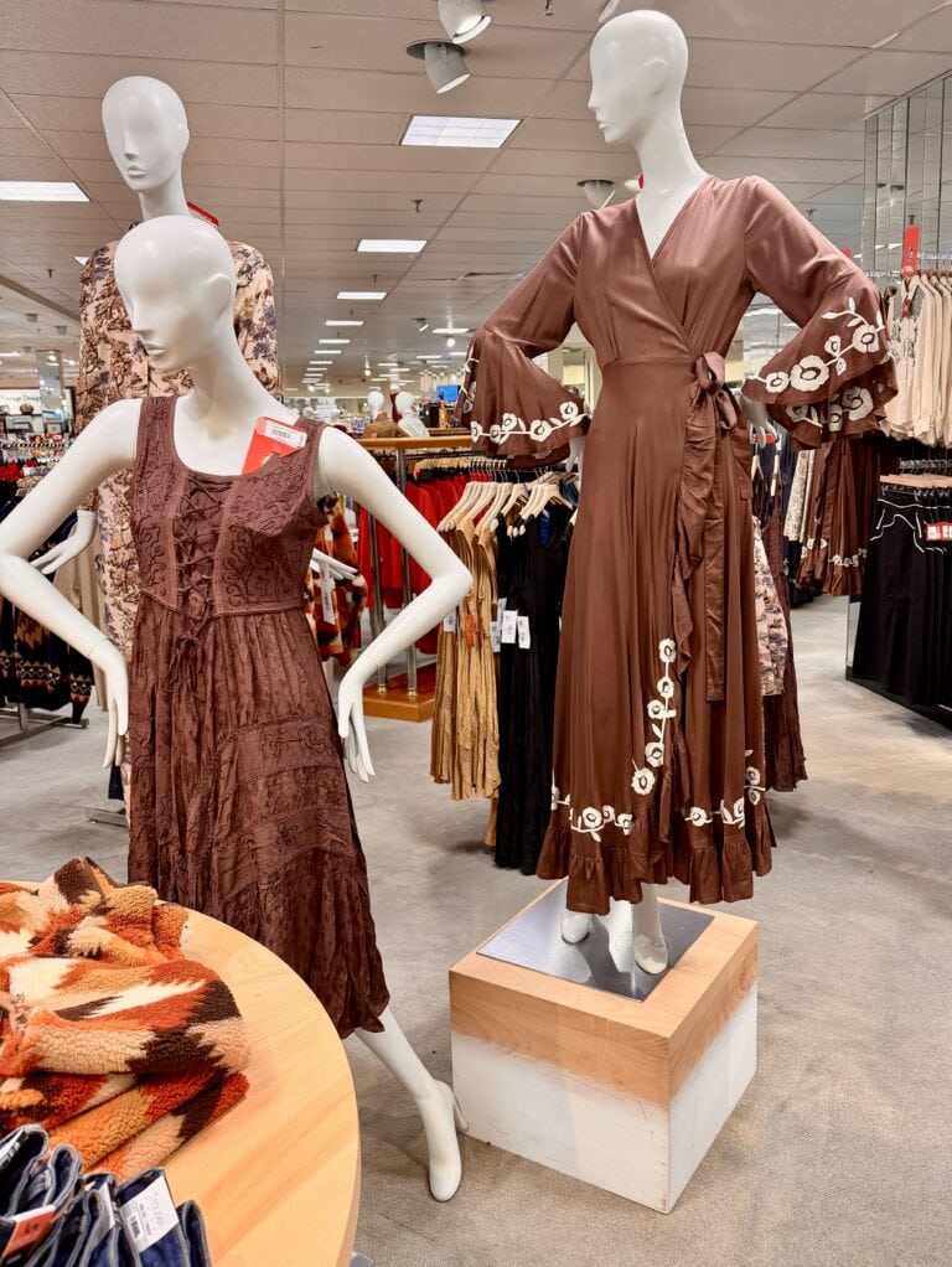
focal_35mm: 24
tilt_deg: -10.1
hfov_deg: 56.9
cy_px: 634
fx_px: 879
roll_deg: +1.0
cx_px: 476
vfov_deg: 71.6
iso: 200
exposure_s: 1/60
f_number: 1.78
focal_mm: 6.76
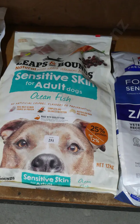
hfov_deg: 28.5
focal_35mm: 45
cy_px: 112
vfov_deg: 44.4
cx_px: 57
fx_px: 275
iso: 1600
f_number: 4.6
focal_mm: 21
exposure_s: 1/125
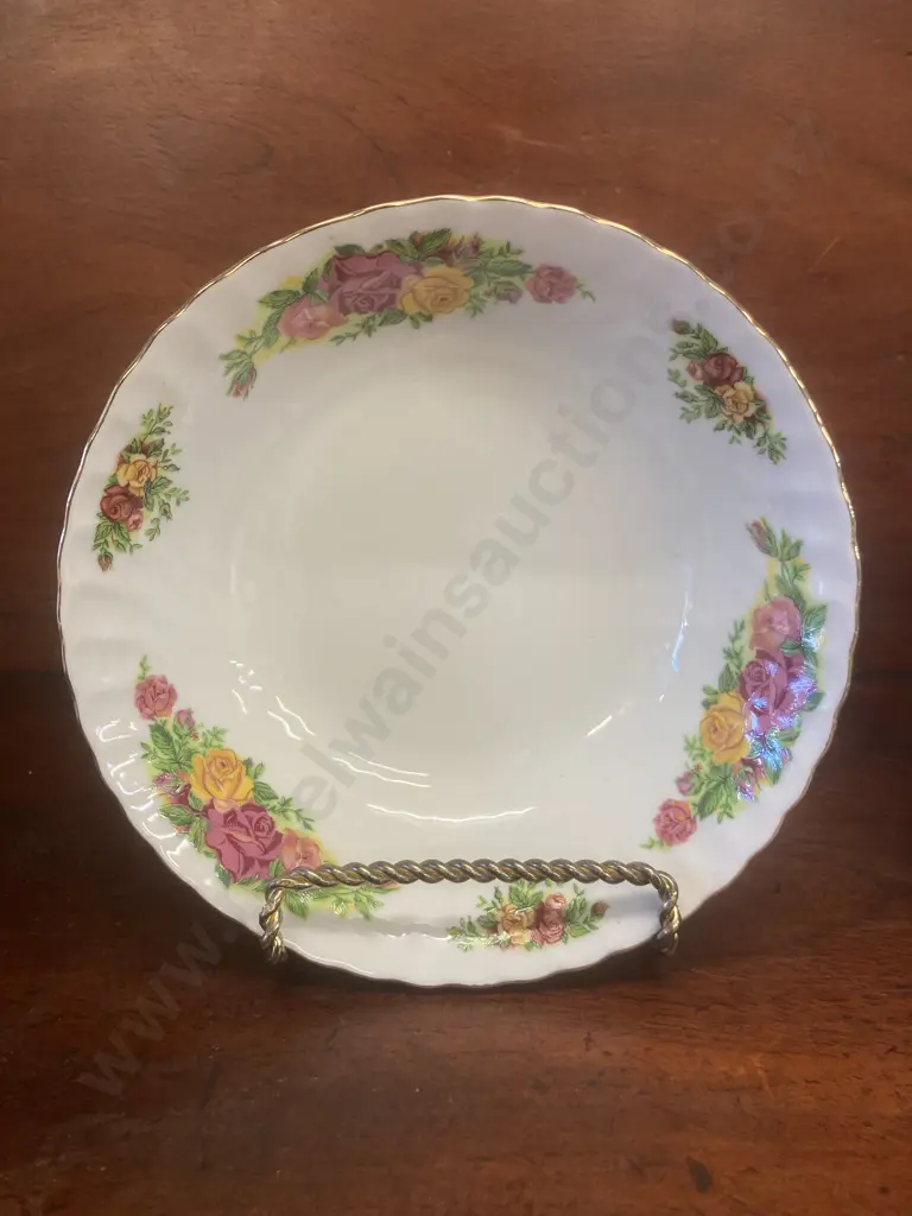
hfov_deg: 49.7
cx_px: 456
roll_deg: -0.2
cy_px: 608
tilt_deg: -15.2
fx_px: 984
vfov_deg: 63.4
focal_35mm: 28
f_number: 1.8
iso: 100
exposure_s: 1/50
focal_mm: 3.99
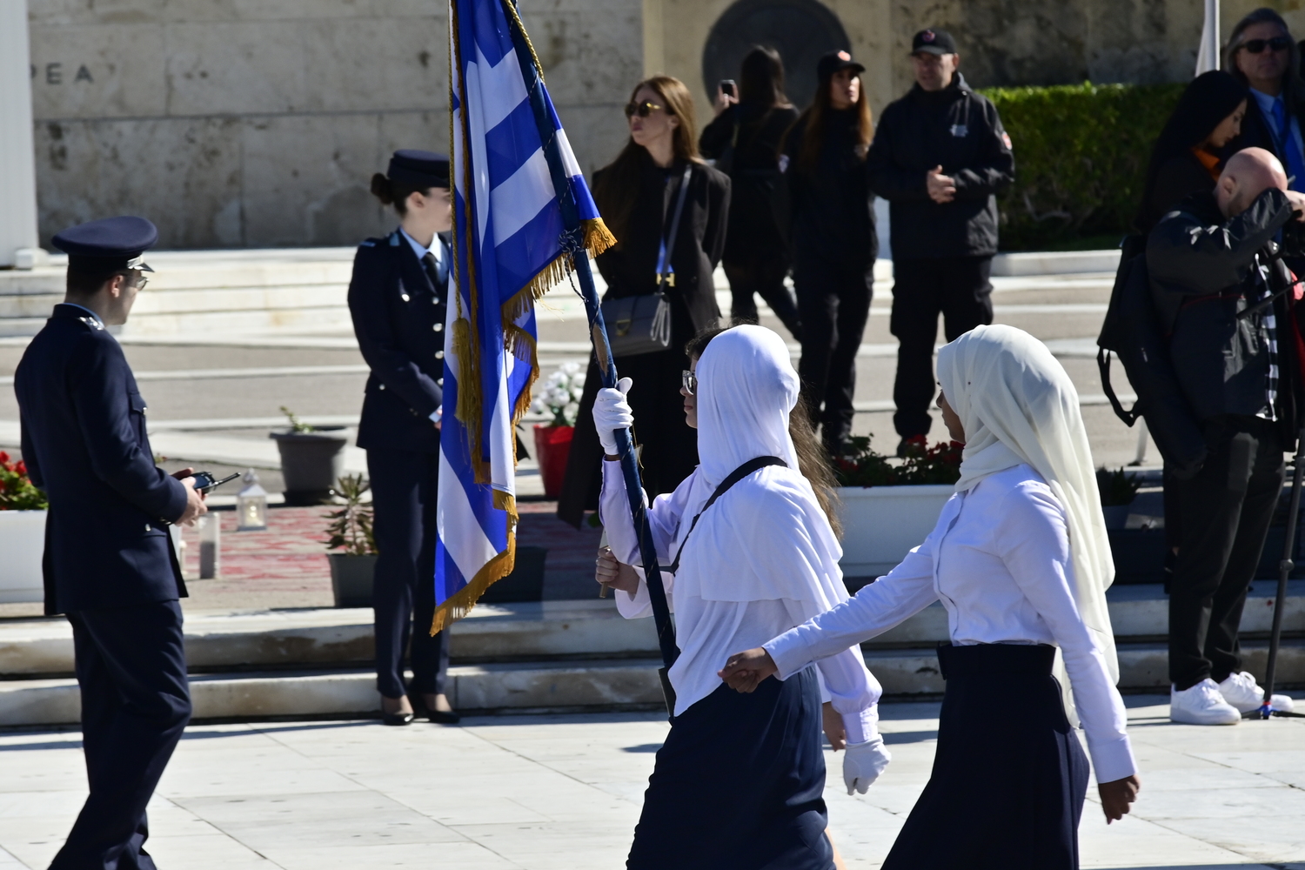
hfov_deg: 6.9
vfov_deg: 4.6
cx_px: 652
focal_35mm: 300
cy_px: 435
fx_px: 10874
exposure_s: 1/800
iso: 400
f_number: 9
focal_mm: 200
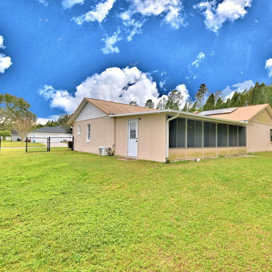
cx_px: 168
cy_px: 134
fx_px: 178
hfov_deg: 73.7
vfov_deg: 74.8
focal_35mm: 20
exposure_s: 1/250
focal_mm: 10
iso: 100
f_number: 6.3
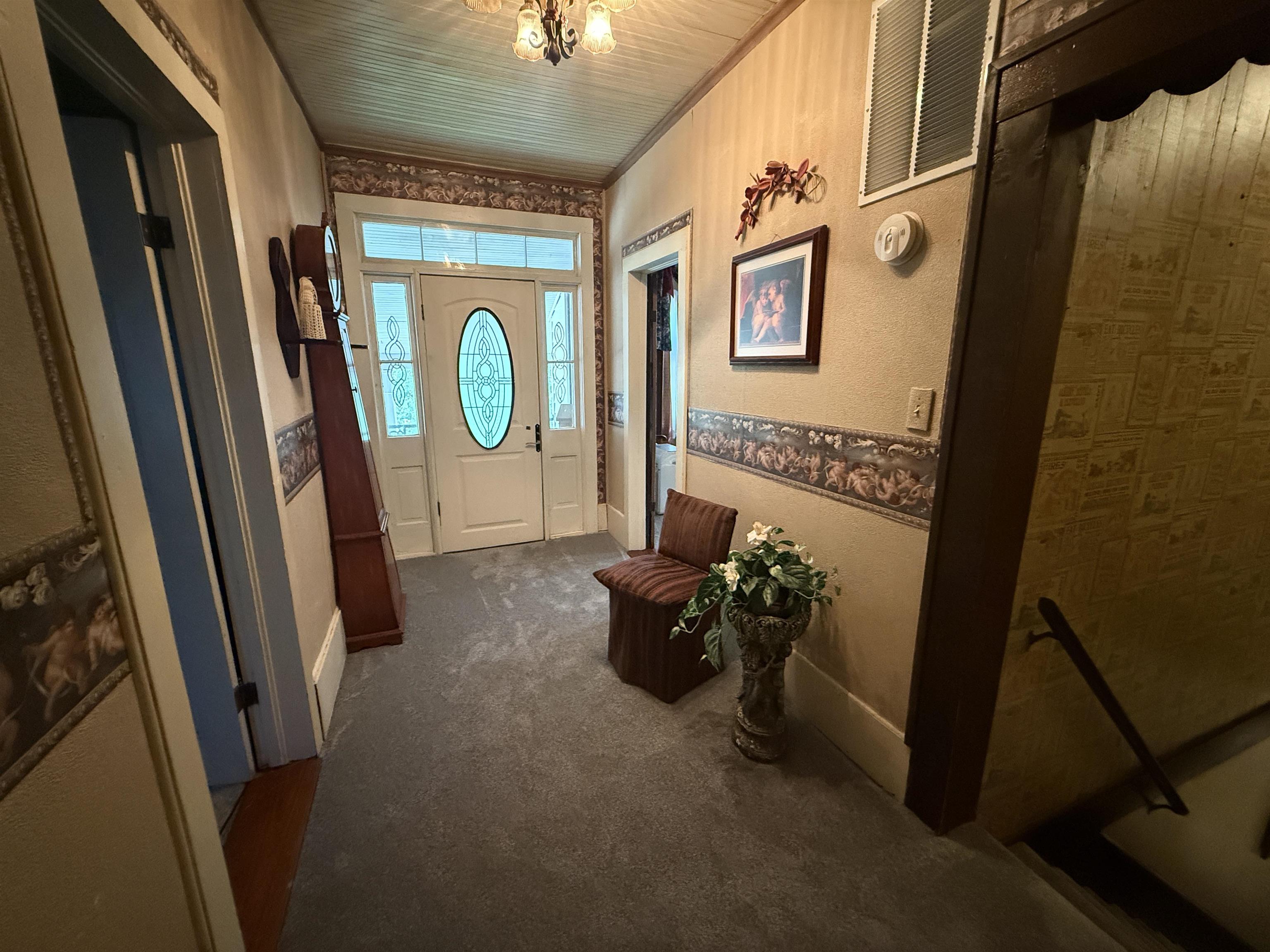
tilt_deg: -11.8
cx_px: 635
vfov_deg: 85.7
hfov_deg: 102.1
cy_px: 476
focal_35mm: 14
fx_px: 514
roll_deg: -0.1
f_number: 2.2
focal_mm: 2.22
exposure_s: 1/60
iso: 1000
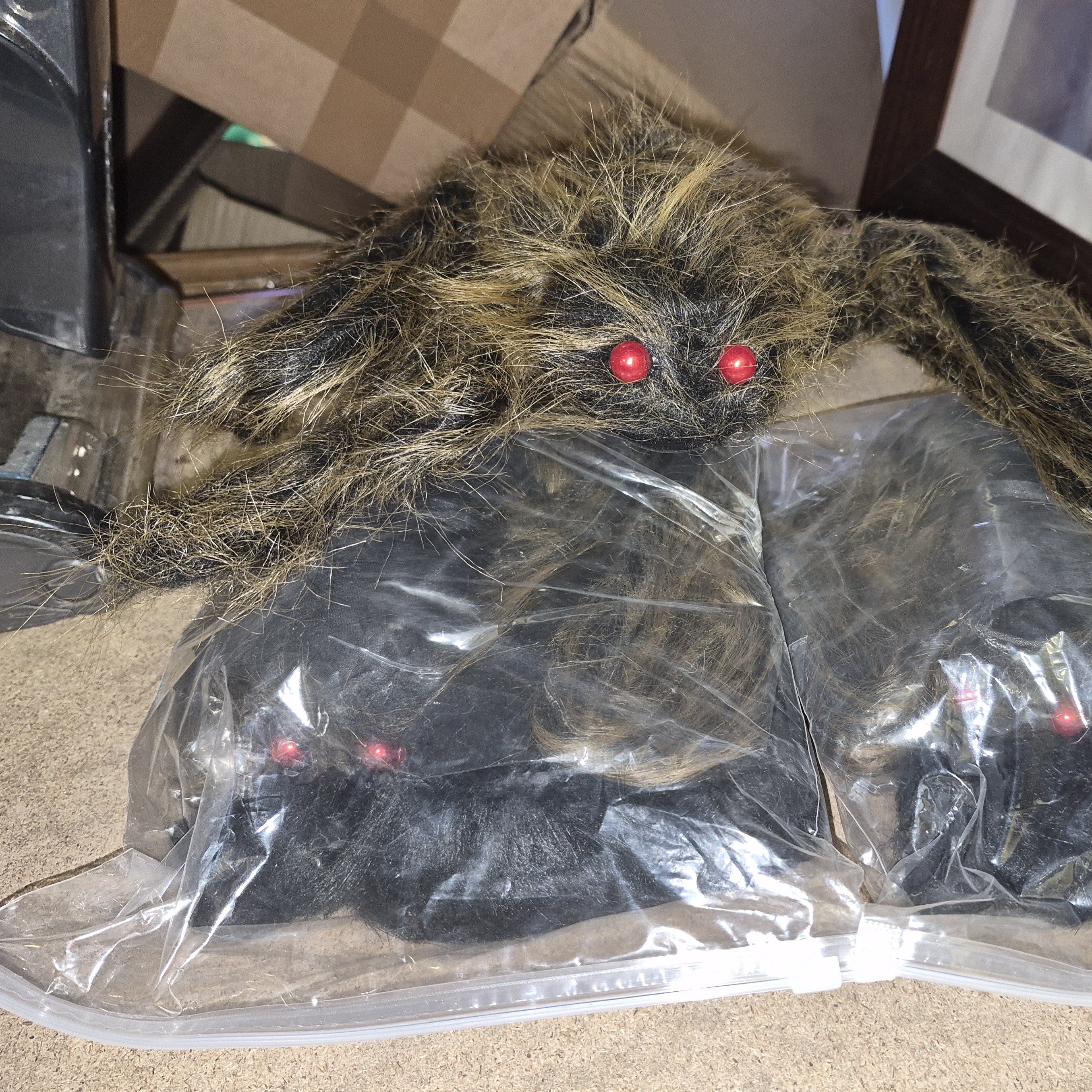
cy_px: 547
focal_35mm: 30
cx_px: 763
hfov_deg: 52.6
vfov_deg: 54.0
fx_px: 1071
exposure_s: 1/10
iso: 160
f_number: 1.8
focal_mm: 5.4
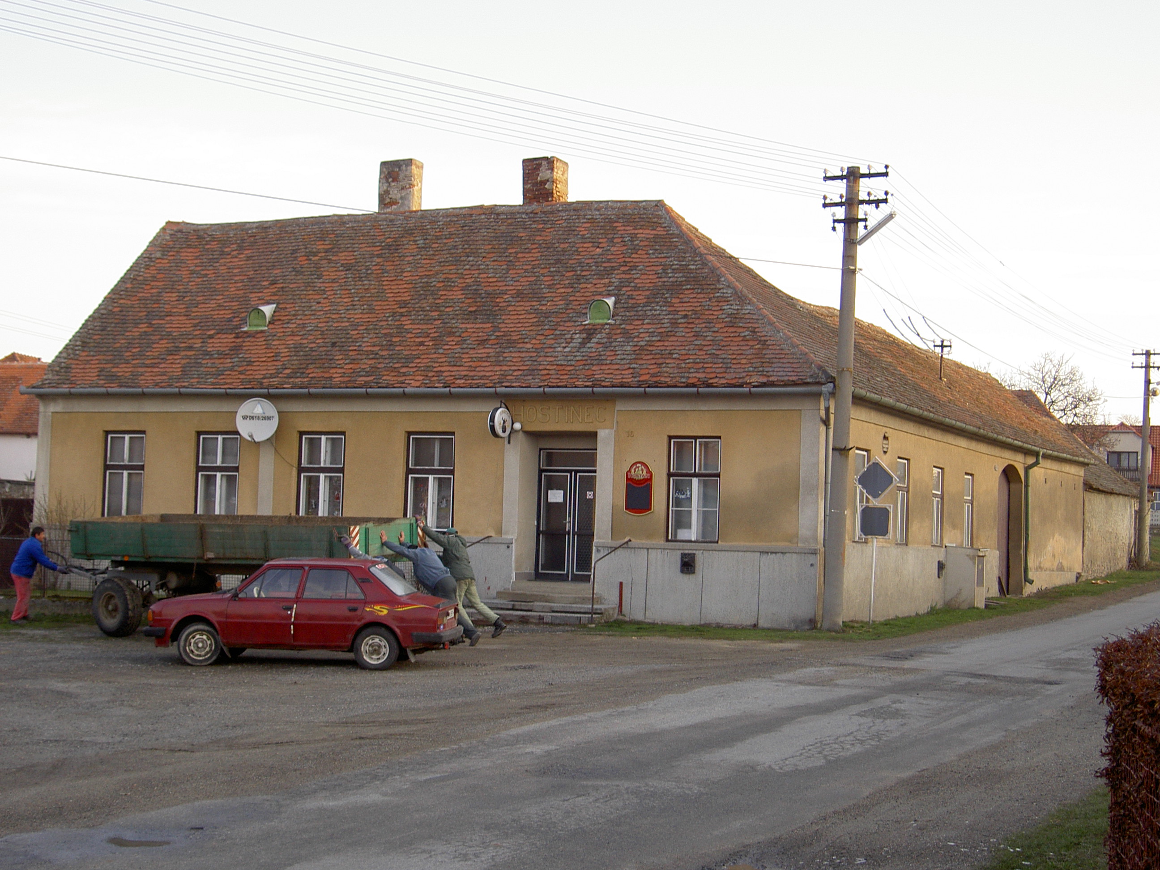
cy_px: 435
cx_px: 580
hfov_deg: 34.9
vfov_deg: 26.6
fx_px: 1843
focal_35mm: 55
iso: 100
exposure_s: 1/60
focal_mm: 11.3
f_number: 3.3
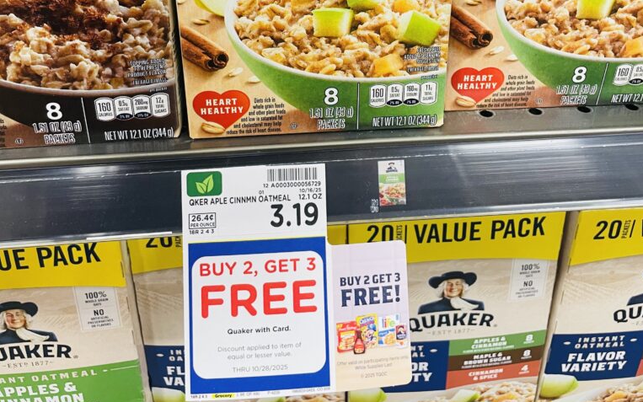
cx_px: 323
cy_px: 27
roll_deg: +0.6
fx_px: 648
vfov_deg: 32.4
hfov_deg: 52.7
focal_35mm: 37
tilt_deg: -27.3
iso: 125
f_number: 1.6
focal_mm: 4.2
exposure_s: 1/60
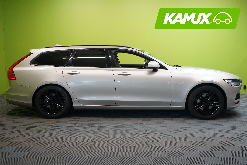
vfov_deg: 35.1
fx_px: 261
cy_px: 82
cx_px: 124
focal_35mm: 38
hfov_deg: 50.7
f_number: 4.5
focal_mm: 38
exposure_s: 1/30
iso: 800
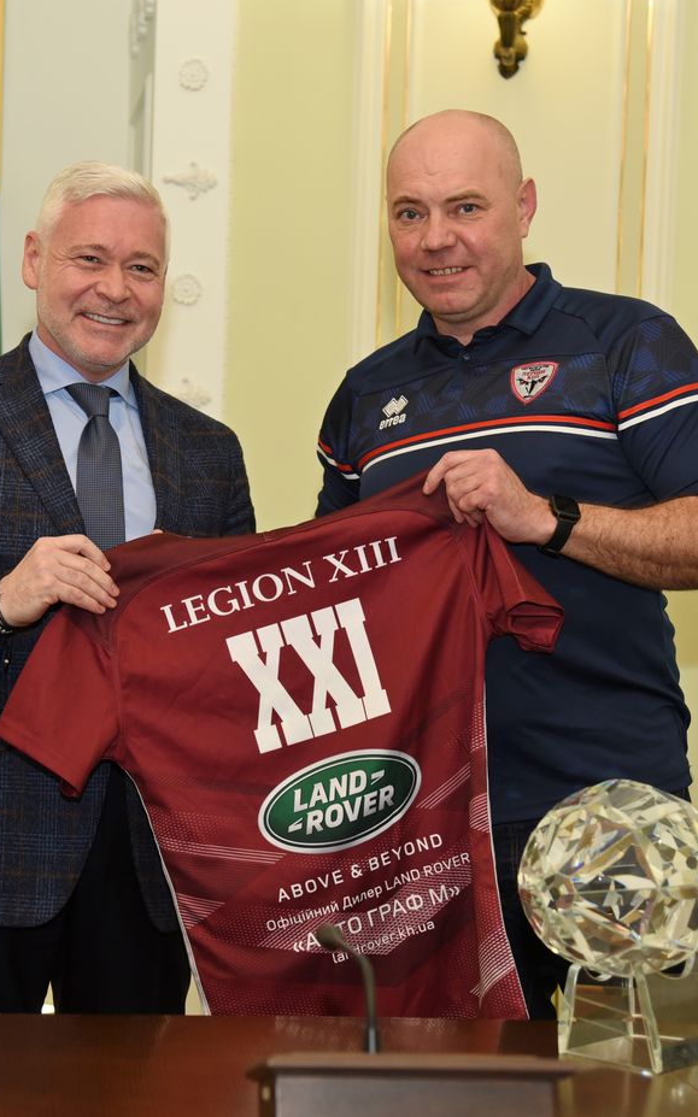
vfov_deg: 26.8
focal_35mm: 77
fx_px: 2345
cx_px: 270
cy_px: 558
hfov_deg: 16.9
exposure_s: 1/200
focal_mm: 50
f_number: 4
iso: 1000
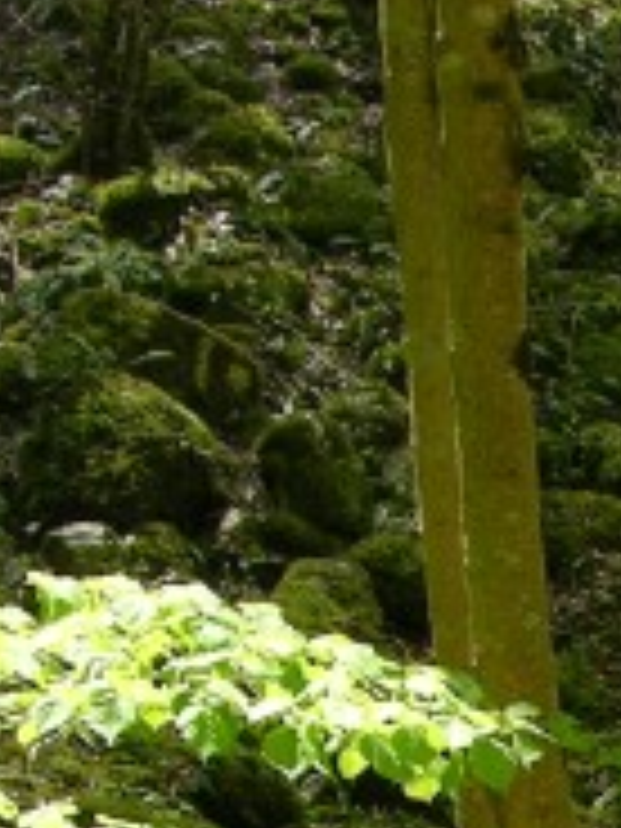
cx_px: 1026
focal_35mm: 195
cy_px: 1400
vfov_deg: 9.7
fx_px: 4664
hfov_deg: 7.4
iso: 50
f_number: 4.5
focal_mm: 8.9
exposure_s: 1/92.2
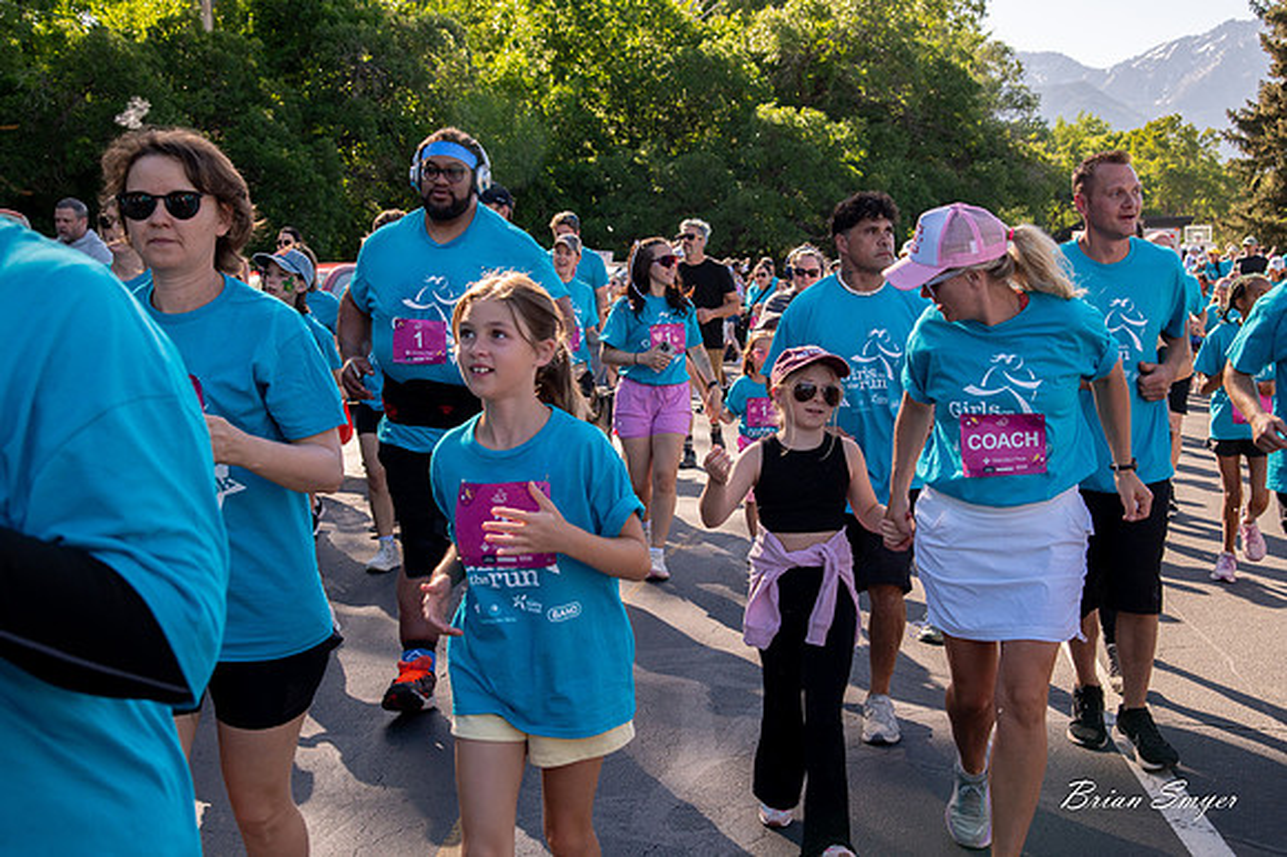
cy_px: 428
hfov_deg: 40.1
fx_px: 1762
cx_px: 644
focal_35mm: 49
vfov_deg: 27.3
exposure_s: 1/1000
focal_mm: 48
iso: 800
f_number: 8
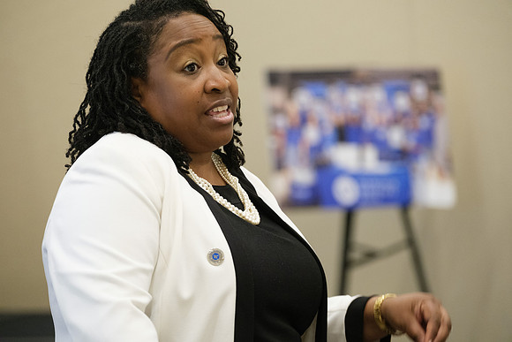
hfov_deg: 14.0
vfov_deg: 9.3
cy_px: 171
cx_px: 256
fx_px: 2091
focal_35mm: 147
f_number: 2.8
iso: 3200
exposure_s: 1/160
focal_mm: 98.2
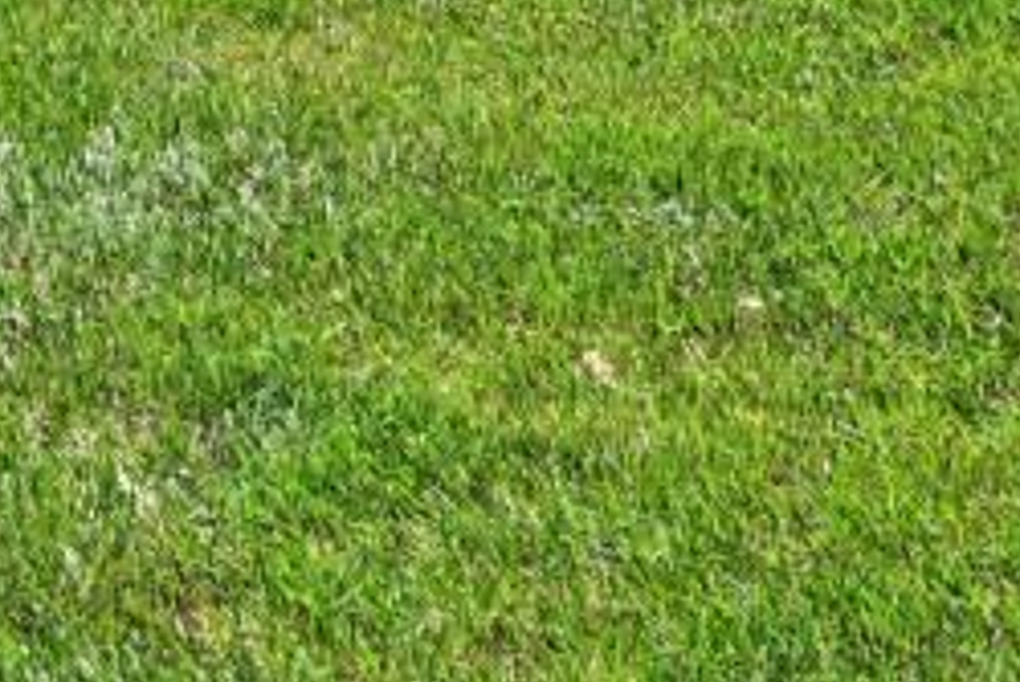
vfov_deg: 12.6
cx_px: 302
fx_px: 2381
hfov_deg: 24.0
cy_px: -968
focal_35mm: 84
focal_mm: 14
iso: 100
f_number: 7.1
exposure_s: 1/320
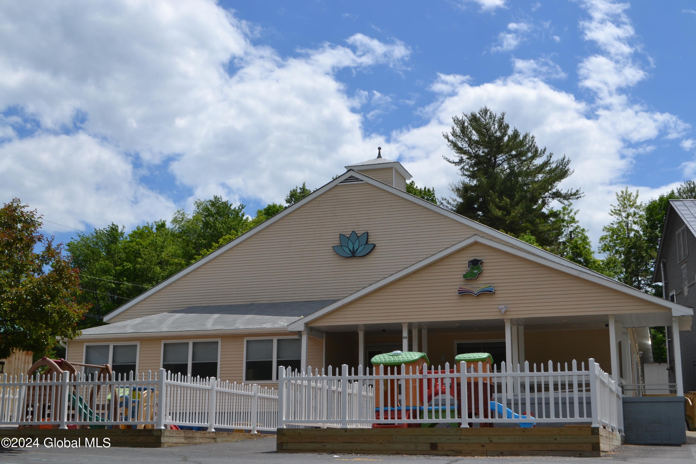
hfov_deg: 41.1
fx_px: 928
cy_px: 232
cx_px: 348
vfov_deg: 28.1
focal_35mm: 48
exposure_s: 1/320
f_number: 9
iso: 100
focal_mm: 32
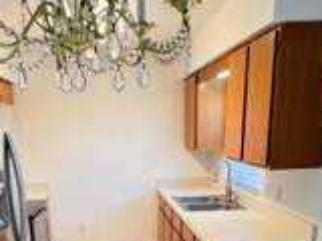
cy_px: 247
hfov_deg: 47.2
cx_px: 111
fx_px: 363
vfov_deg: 33.4
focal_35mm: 39
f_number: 1.8
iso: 320
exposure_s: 1/60
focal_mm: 1.57
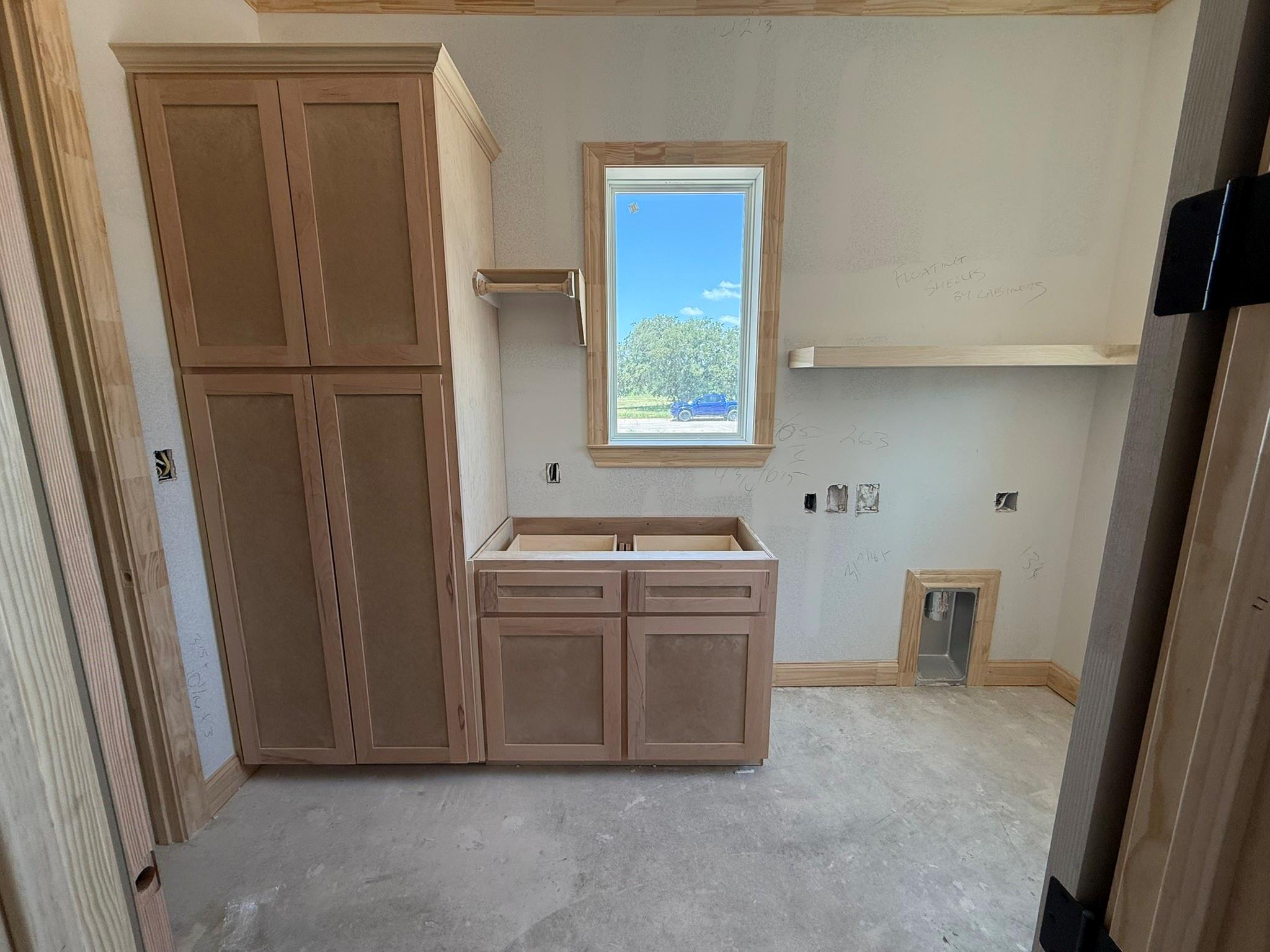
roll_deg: +0.4
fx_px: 514
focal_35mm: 14
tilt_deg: -10.0
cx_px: 635
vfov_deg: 85.7
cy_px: 476
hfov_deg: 102.1
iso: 64
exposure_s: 1/99
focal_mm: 2.22
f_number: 2.2
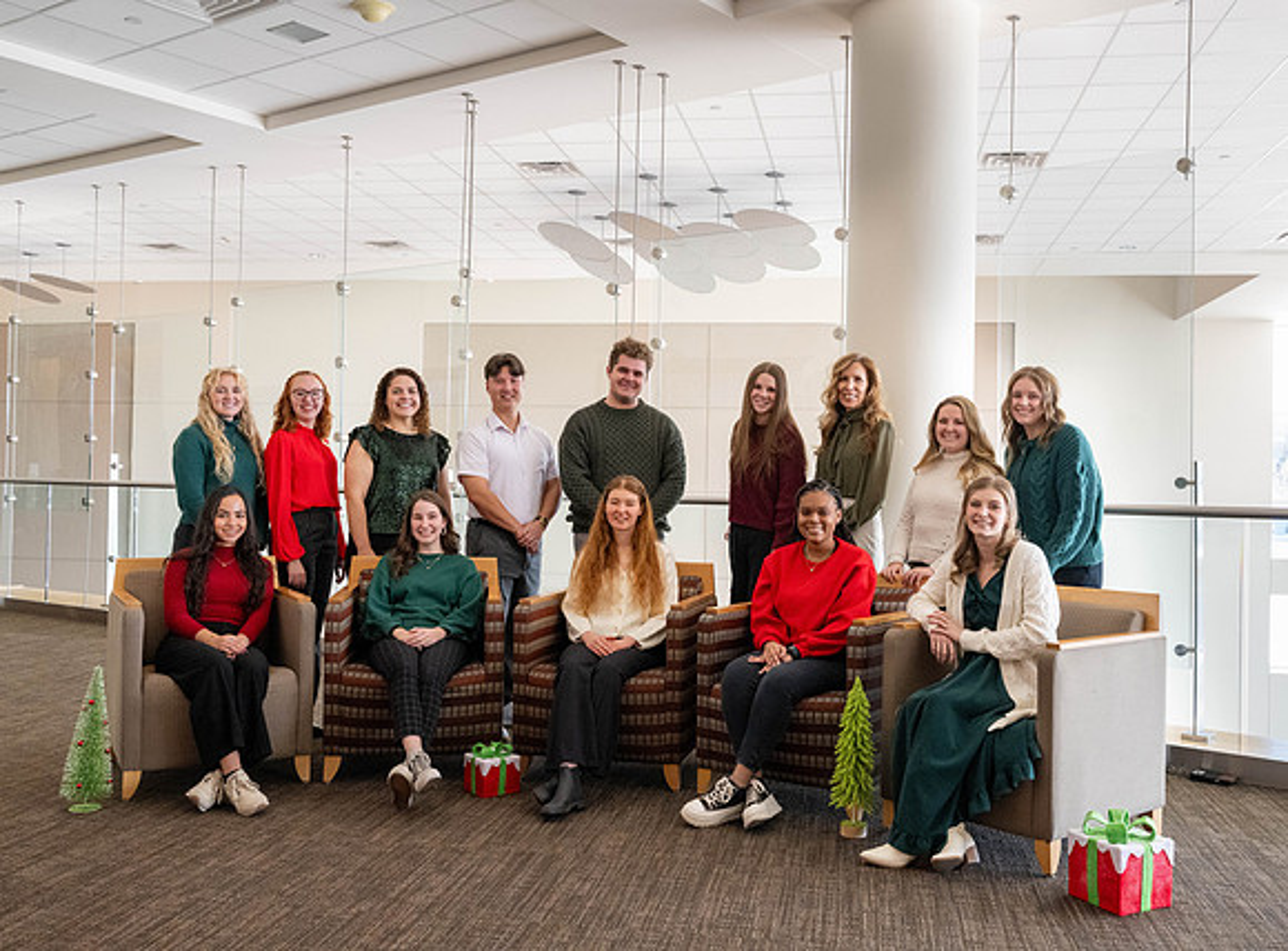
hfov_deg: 54.8
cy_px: 455
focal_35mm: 34
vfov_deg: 41.9
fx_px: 1241
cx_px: 686
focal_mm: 30
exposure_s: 1/200
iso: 3200
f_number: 8
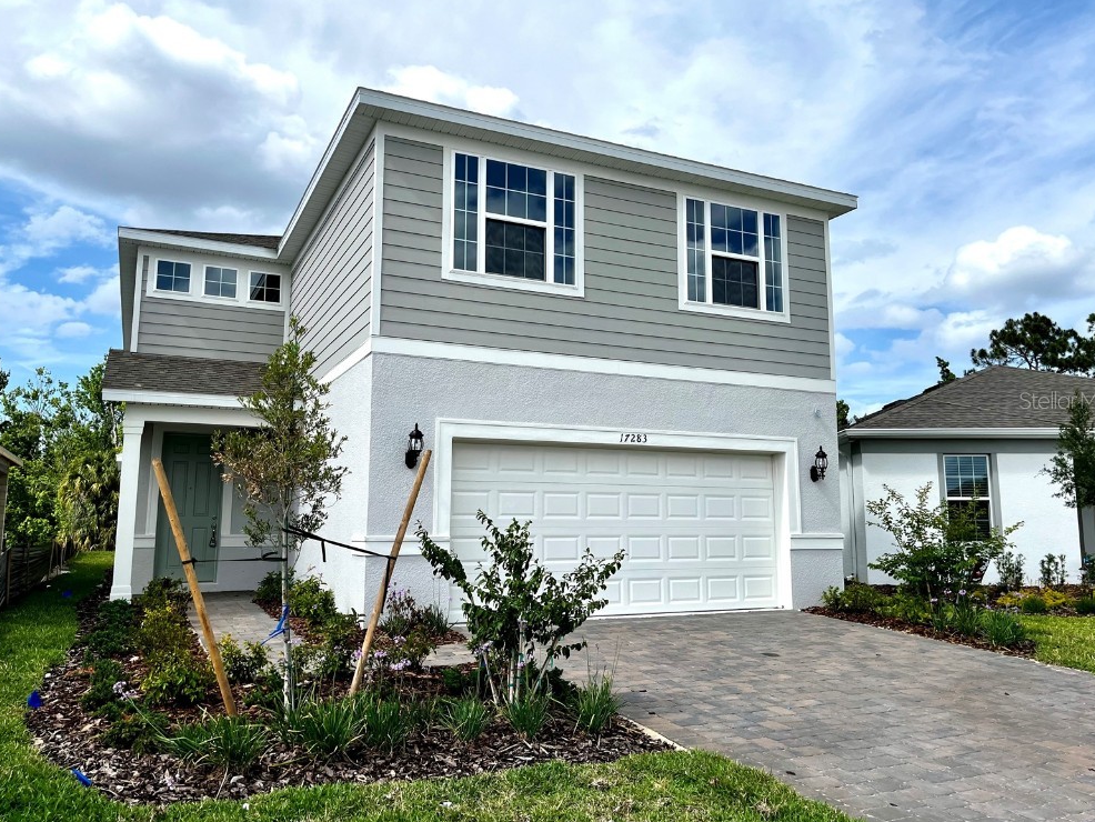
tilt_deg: +7.6
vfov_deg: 51.4
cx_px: 555
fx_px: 854
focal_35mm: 27
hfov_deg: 65.3
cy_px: 400
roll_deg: +0.2
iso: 50
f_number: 1.6
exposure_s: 1/5076
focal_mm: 5.1
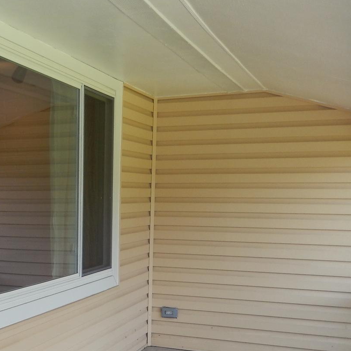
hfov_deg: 28.6
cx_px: -2
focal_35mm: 56
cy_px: 290
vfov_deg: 29.7
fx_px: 642
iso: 125
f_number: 3.4
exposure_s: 1/60
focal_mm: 4.5
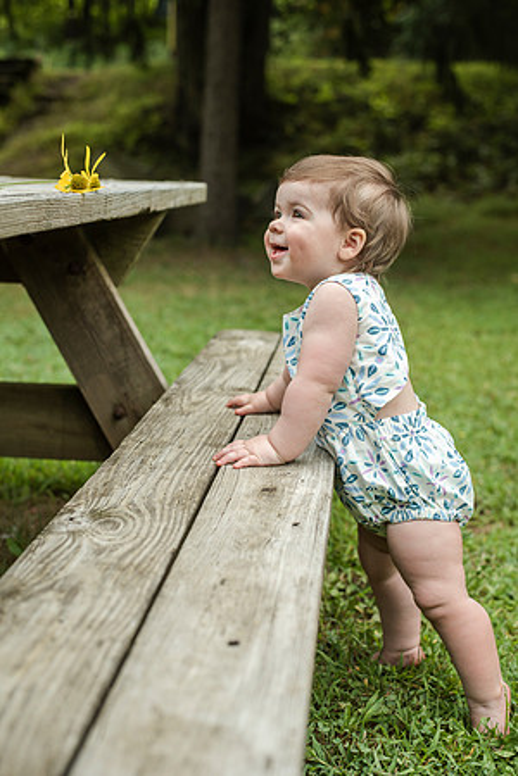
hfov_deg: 27.0
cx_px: 259
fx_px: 1079
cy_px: 388
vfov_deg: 39.6
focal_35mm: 50
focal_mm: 50
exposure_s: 1/2000
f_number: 3.5
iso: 640
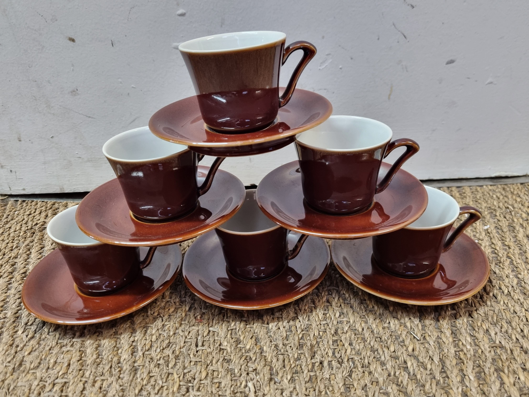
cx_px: 264
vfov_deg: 53.1
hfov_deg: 67.3
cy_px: 198
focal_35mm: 26
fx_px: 397
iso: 400
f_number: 1.8
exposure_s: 1/50
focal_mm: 5.4
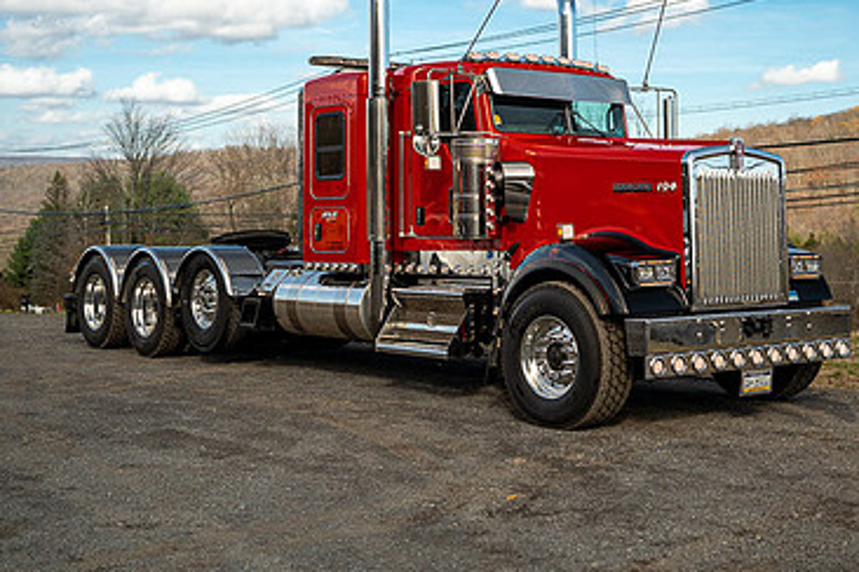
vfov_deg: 23.6
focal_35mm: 57
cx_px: 547
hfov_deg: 34.8
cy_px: 165
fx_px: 1360
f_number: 2.2
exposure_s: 1/1000
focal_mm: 36
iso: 100
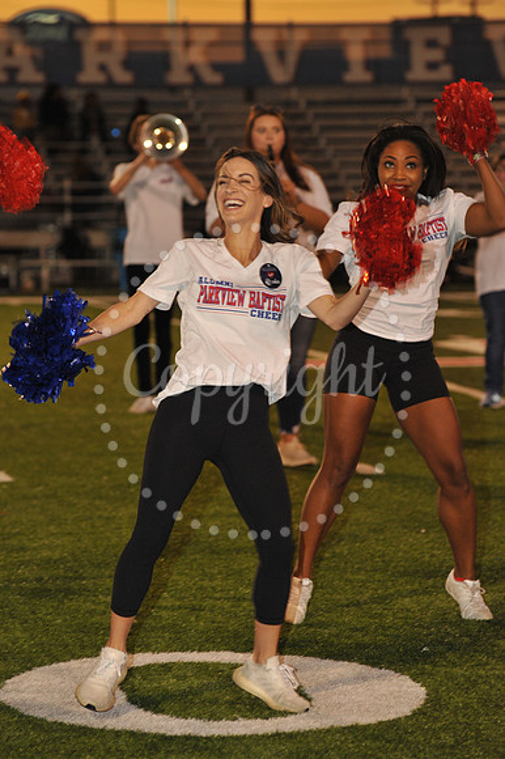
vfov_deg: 10.3
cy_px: 380
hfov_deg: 6.9
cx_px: 252
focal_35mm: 200
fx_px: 4213
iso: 1250
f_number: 7.1
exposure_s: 1/125
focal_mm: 200
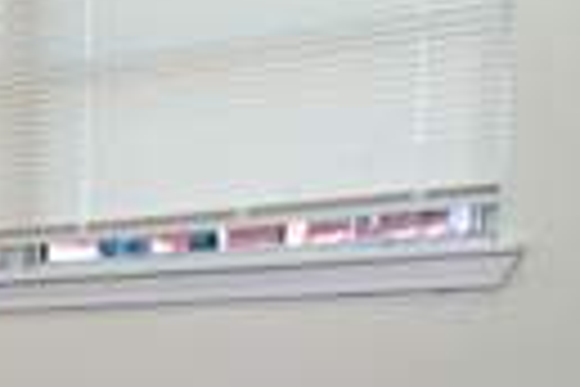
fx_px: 1434
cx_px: -418
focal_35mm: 89
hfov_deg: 18.6
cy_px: 468
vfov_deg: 14.8
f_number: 7.1
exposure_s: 1/125
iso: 500
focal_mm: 24
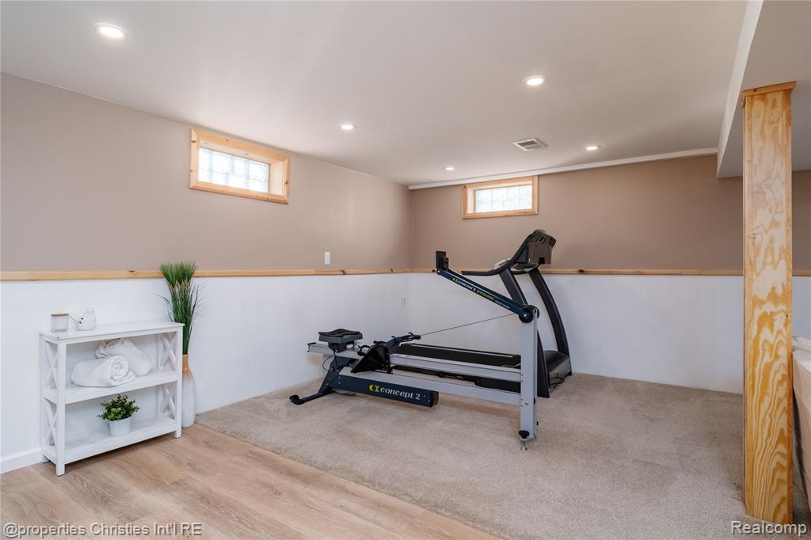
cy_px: 270
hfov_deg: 86.9
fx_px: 428
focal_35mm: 19
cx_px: 406
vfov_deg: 64.5
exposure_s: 1/125
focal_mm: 12.4
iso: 640
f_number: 6.4
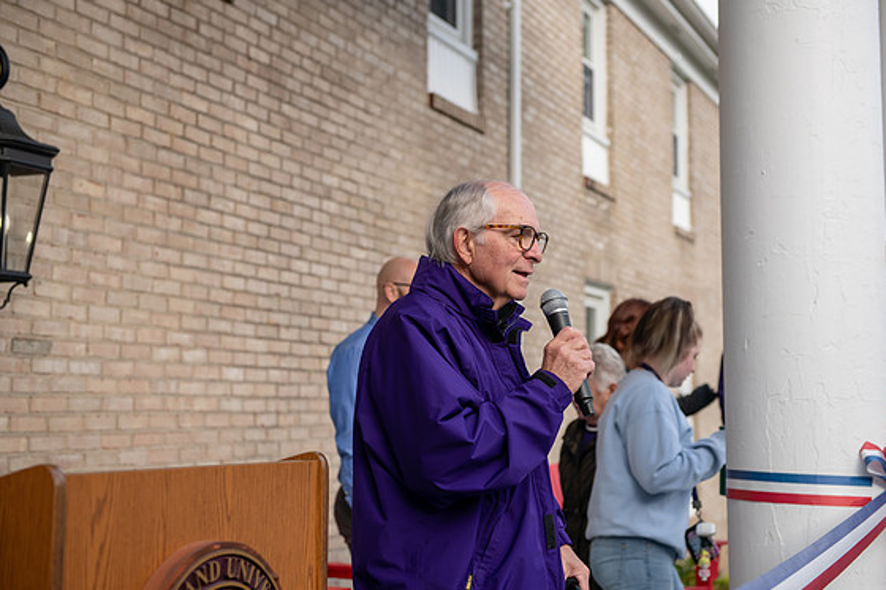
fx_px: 1427
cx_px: 457
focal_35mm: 58
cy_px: 301
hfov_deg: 34.5
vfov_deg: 23.4
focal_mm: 56
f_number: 3.5
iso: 200
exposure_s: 1/400
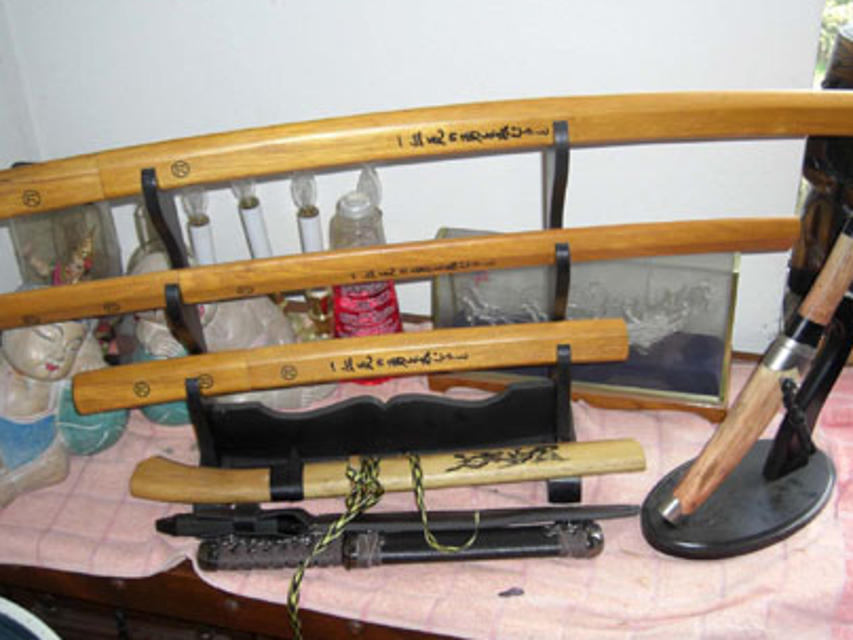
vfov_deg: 30.9
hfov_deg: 40.4
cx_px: 458
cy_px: 314
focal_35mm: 47
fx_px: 1158
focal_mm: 7.9
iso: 100
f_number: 2.8
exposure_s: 1/60
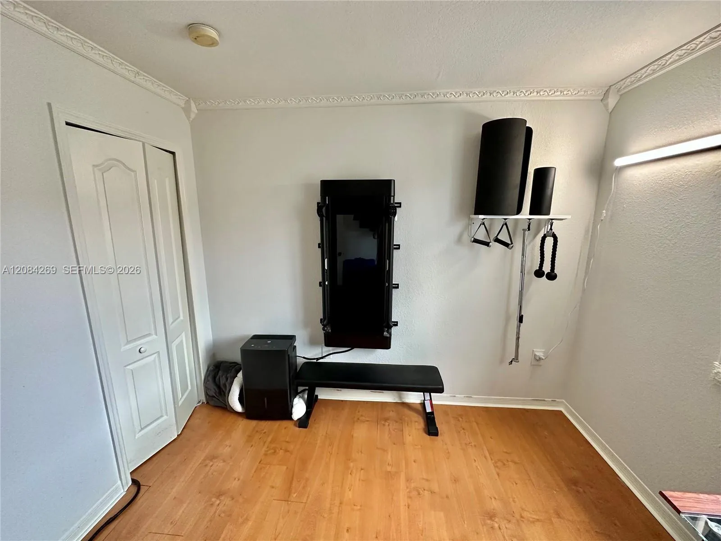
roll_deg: -0.5
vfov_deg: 85.7
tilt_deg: -11.4
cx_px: 360
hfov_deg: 102.1
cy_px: 270
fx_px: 292
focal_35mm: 14
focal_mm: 2.22
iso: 250
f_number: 2.2
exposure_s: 1/120
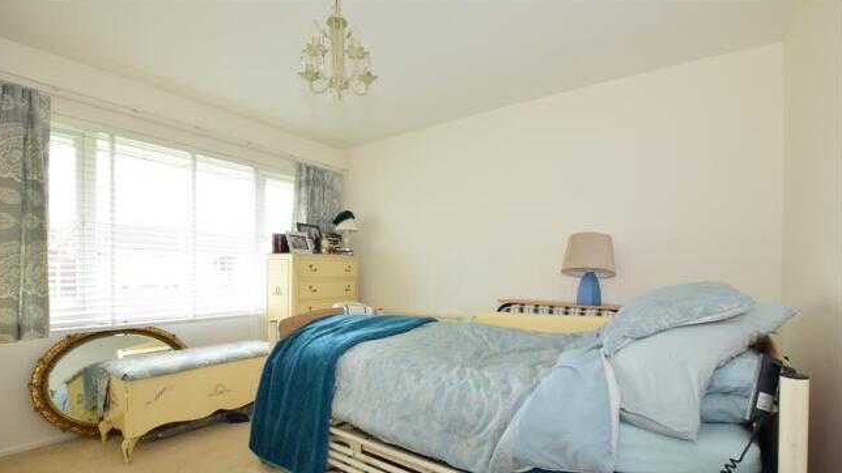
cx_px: 416
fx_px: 357
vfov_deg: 66.6
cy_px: 278
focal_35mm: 16
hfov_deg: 99.4
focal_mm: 10
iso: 500
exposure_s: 1/5
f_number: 14
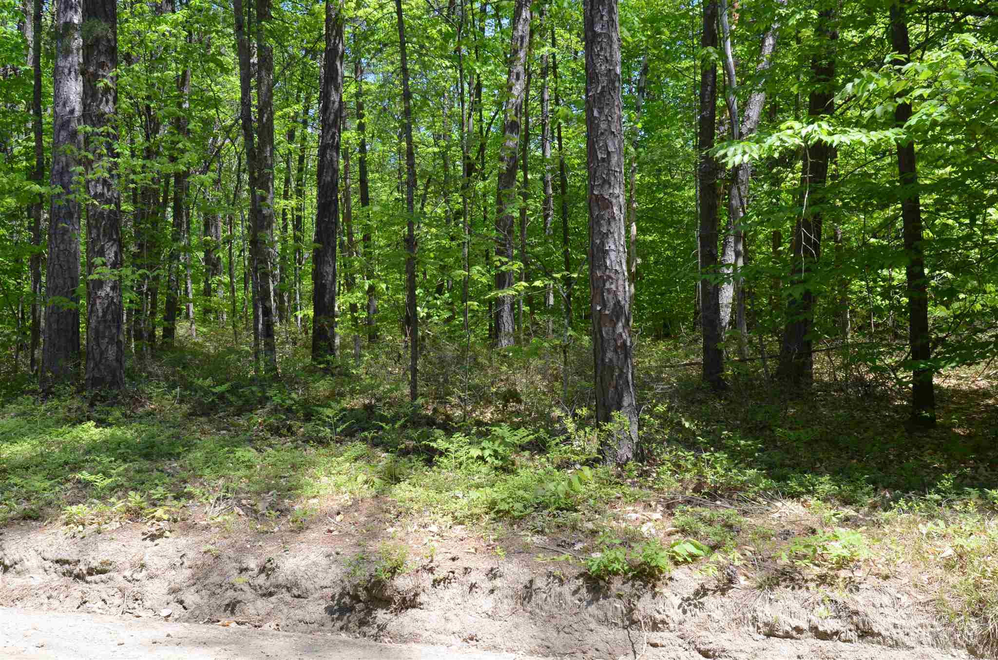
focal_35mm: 30
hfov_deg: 62.0
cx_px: 499
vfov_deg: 43.4
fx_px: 830
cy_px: 330
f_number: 7.1
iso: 200
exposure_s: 1/200
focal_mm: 20
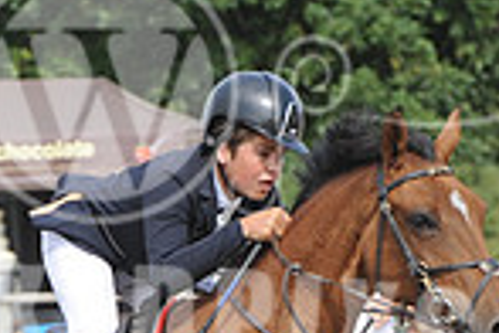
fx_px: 8995
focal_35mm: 649
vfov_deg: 2.1
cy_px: 496
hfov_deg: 3.2
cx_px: 102
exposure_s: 1/1000
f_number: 5.6
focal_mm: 165
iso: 320
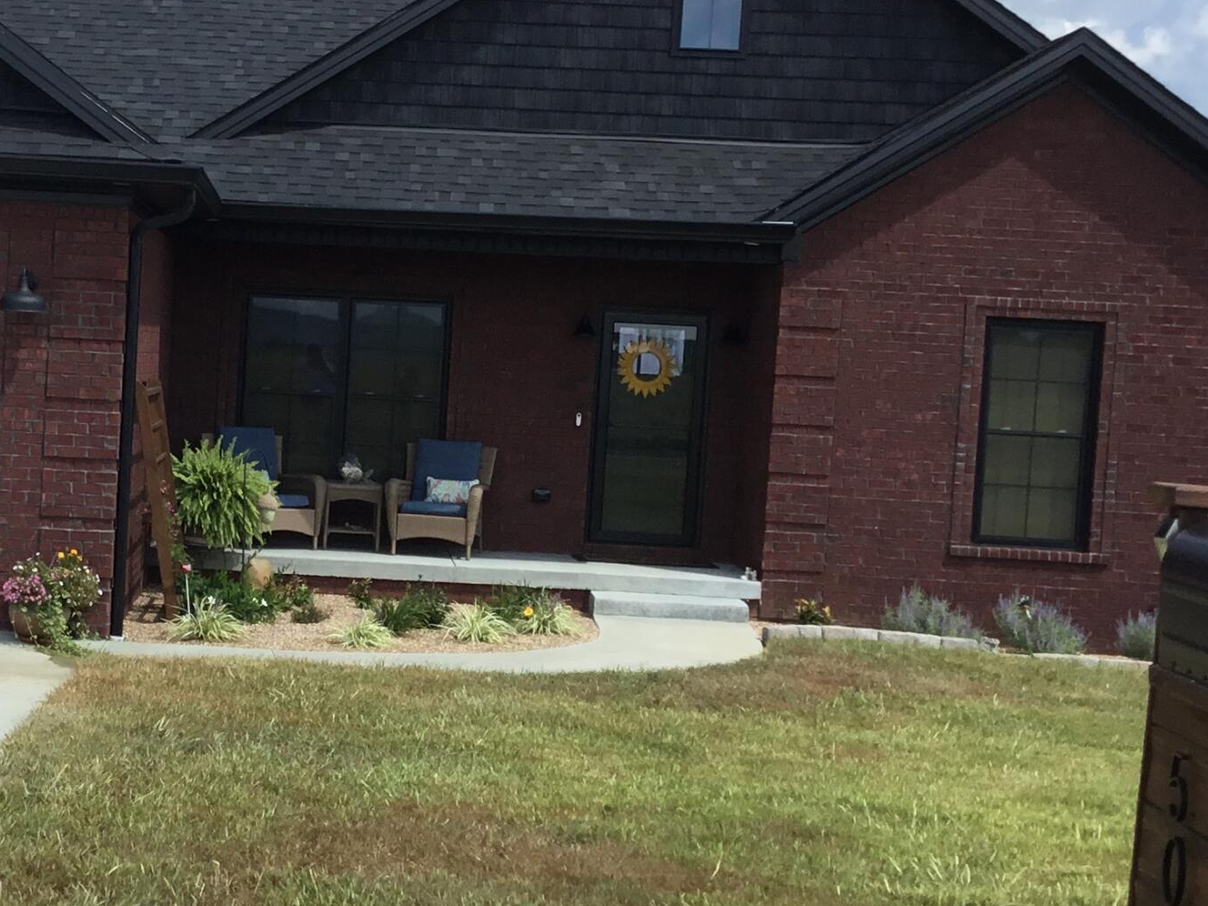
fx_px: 2373
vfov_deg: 21.6
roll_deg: -2.8
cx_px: 232
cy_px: 464
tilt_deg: -2.1
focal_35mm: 68
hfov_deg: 27.9
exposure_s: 1/1045
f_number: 2.4
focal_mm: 3.3
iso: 25
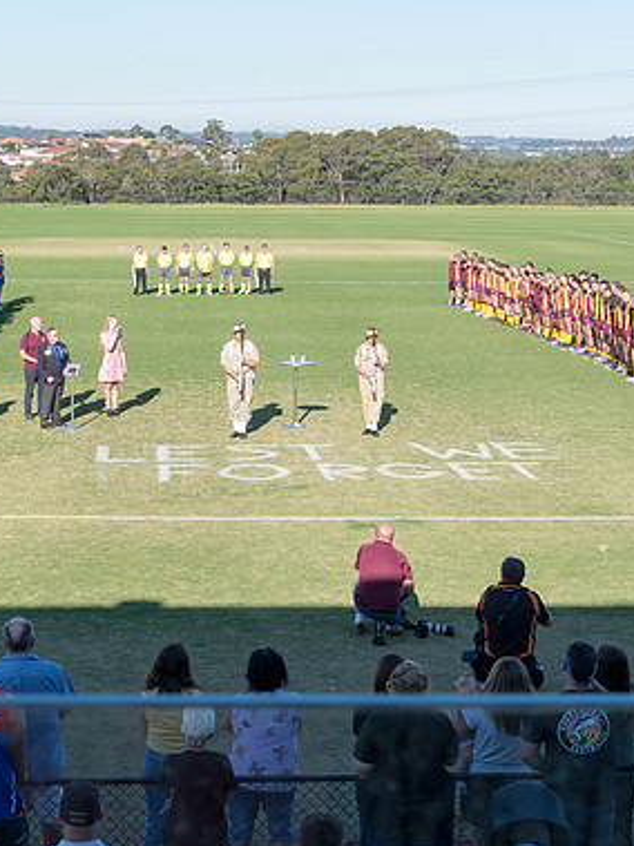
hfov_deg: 24.3
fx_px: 1466
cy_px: 427
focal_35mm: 60
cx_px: 221
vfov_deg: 32.2
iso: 400
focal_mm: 27
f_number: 7.1
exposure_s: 1/640
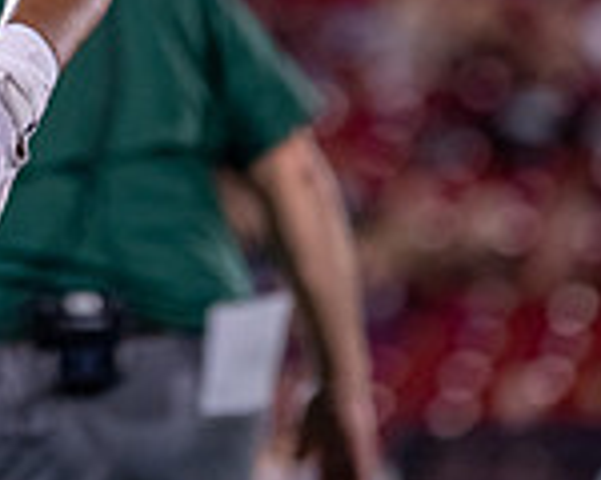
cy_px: -472
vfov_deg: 2.4
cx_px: -240
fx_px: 11402
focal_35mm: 641
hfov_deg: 3.0
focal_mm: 138
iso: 1600
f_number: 2.8
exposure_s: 1/1000
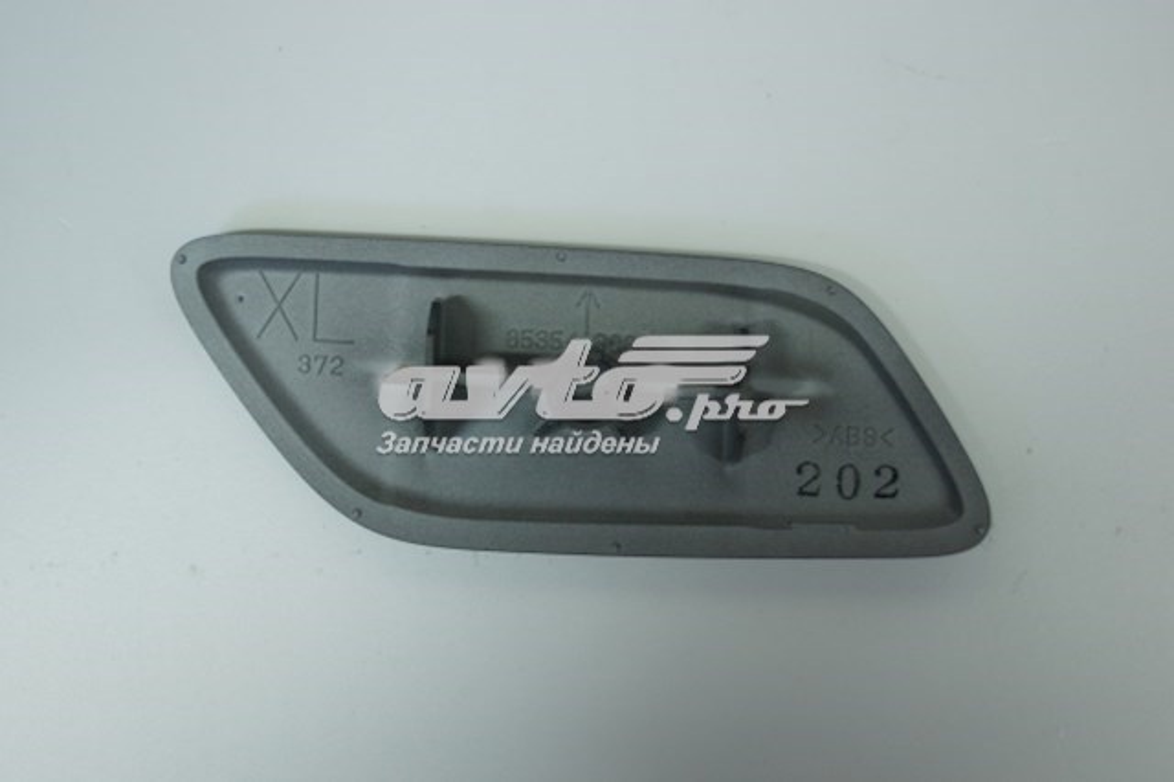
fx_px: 1711
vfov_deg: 25.7
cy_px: 391
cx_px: 587
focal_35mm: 52
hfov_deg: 37.9
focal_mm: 35
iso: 400
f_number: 5
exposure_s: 1/13
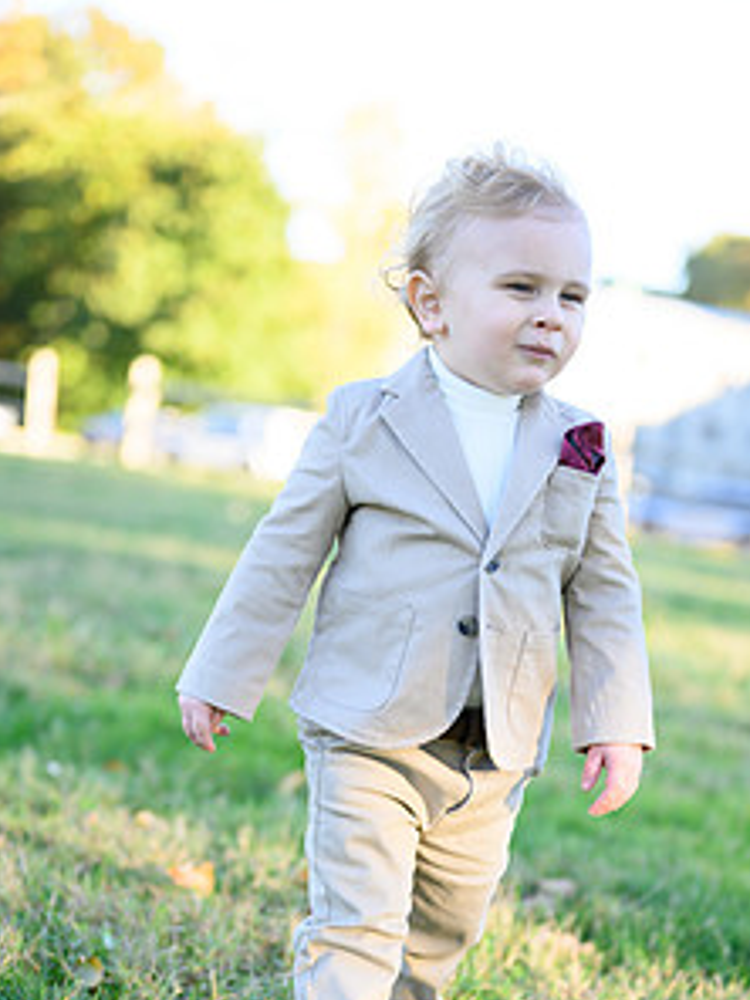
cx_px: 390
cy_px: 699
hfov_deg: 20.2
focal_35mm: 73
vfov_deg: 26.5
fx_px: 2109
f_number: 2
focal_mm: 50
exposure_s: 1/800
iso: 320
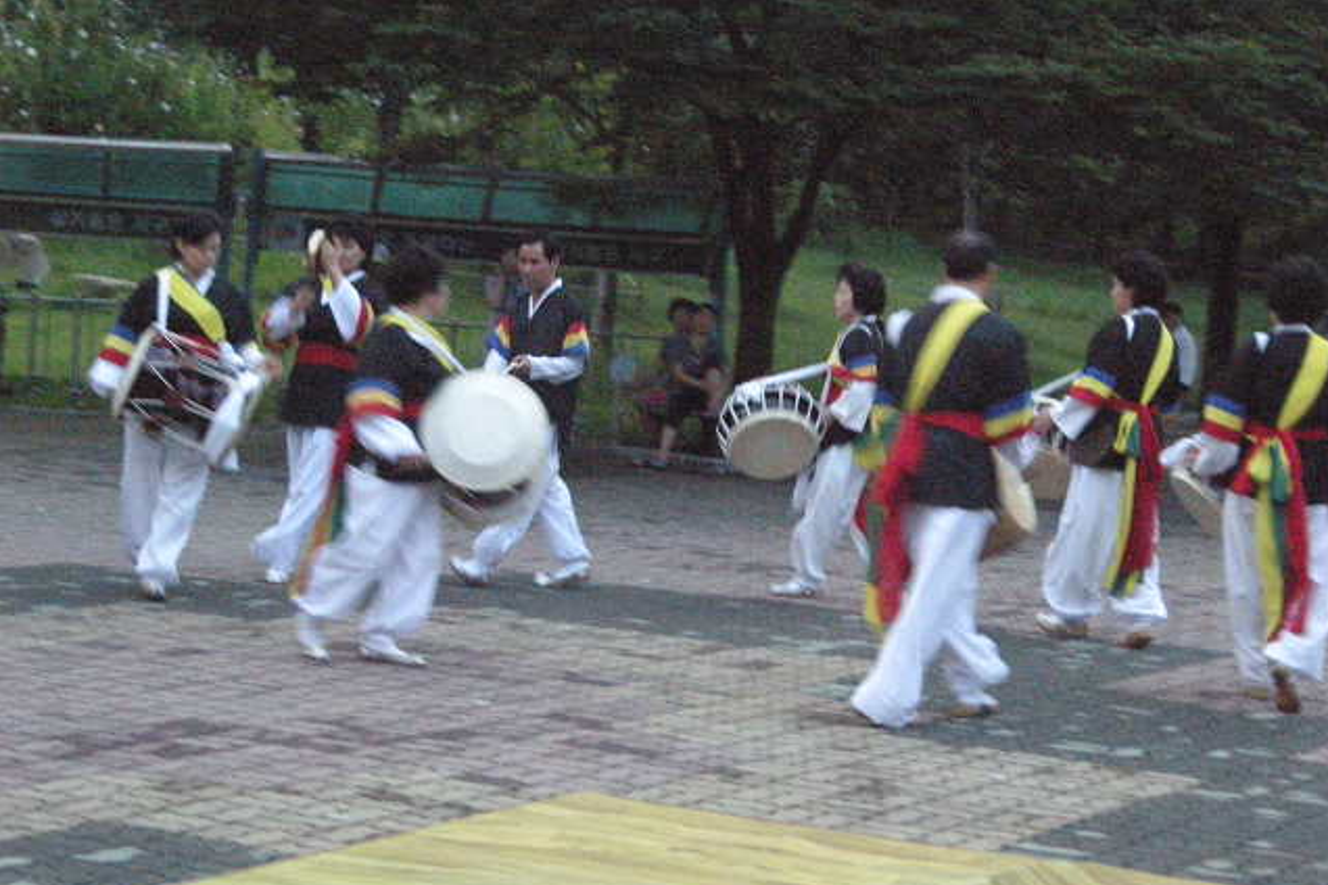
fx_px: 3357
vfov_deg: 15.0
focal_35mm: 91
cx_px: 666
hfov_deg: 22.4
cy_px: 465
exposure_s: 1/37.8
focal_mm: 18.6
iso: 1600
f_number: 4.3
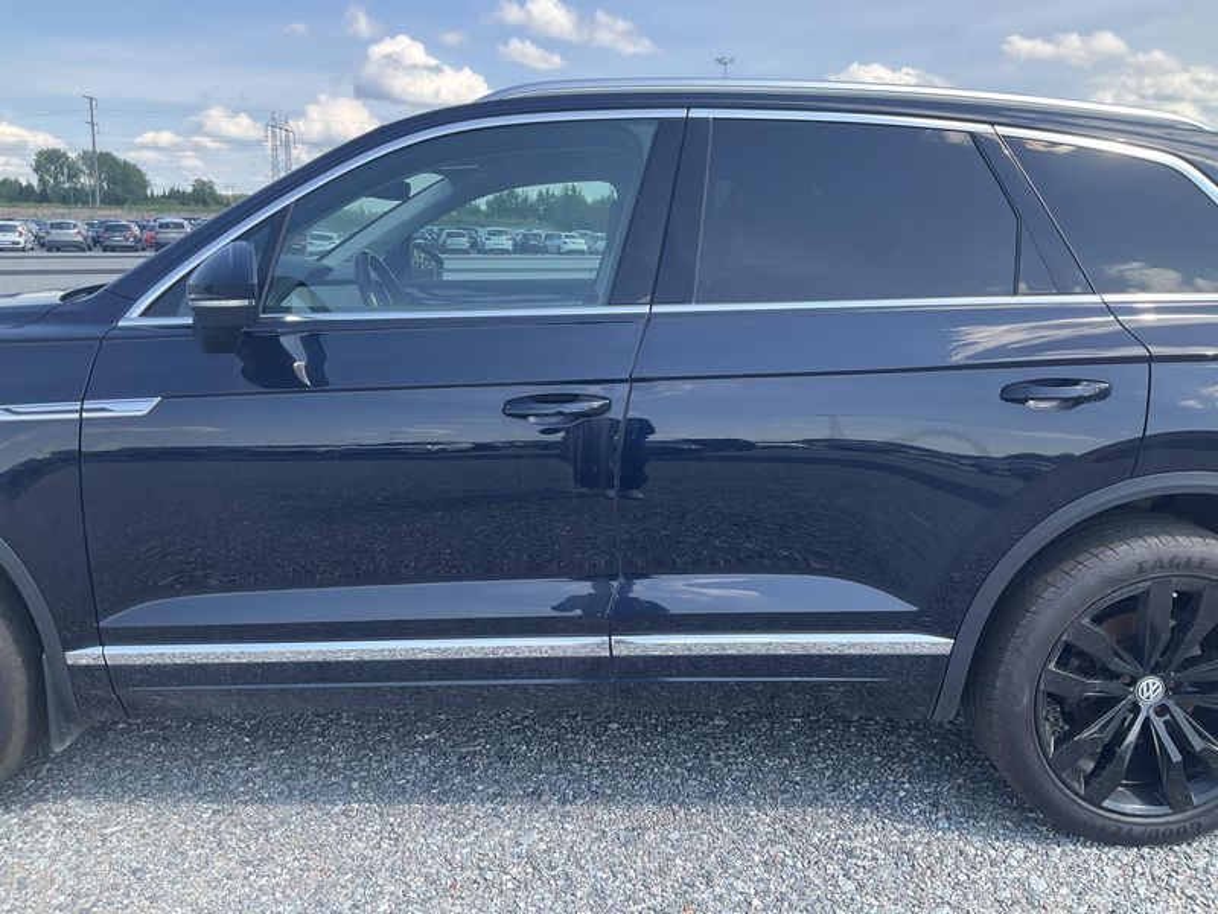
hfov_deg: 61.7
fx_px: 1020
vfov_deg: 48.2
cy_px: 457
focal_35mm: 29
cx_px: 609
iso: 25
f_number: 1.8
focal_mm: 3
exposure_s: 1/461
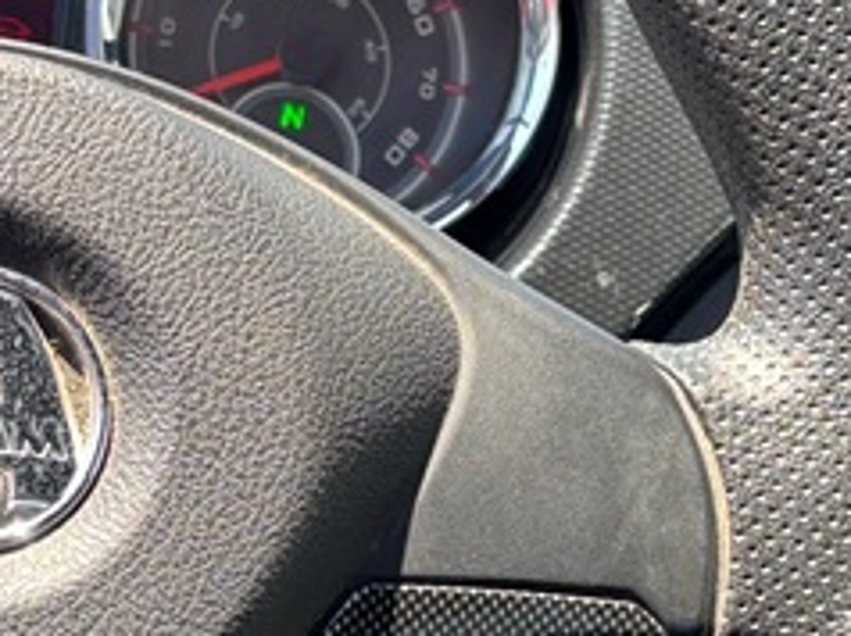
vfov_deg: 13.1
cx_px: 501
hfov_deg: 17.6
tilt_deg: -29.3
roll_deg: -13.2
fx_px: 2751
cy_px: 582
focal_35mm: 112
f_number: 1.6
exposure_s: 1/128
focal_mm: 5.96
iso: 32
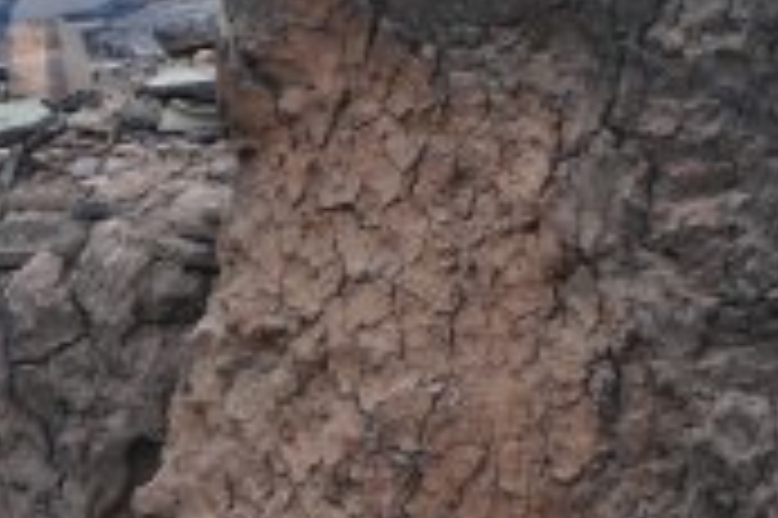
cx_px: 944
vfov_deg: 3.7
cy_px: 144
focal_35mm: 371
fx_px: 8010
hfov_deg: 5.5
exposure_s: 1/200
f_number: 3.9
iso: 125
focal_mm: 38.48
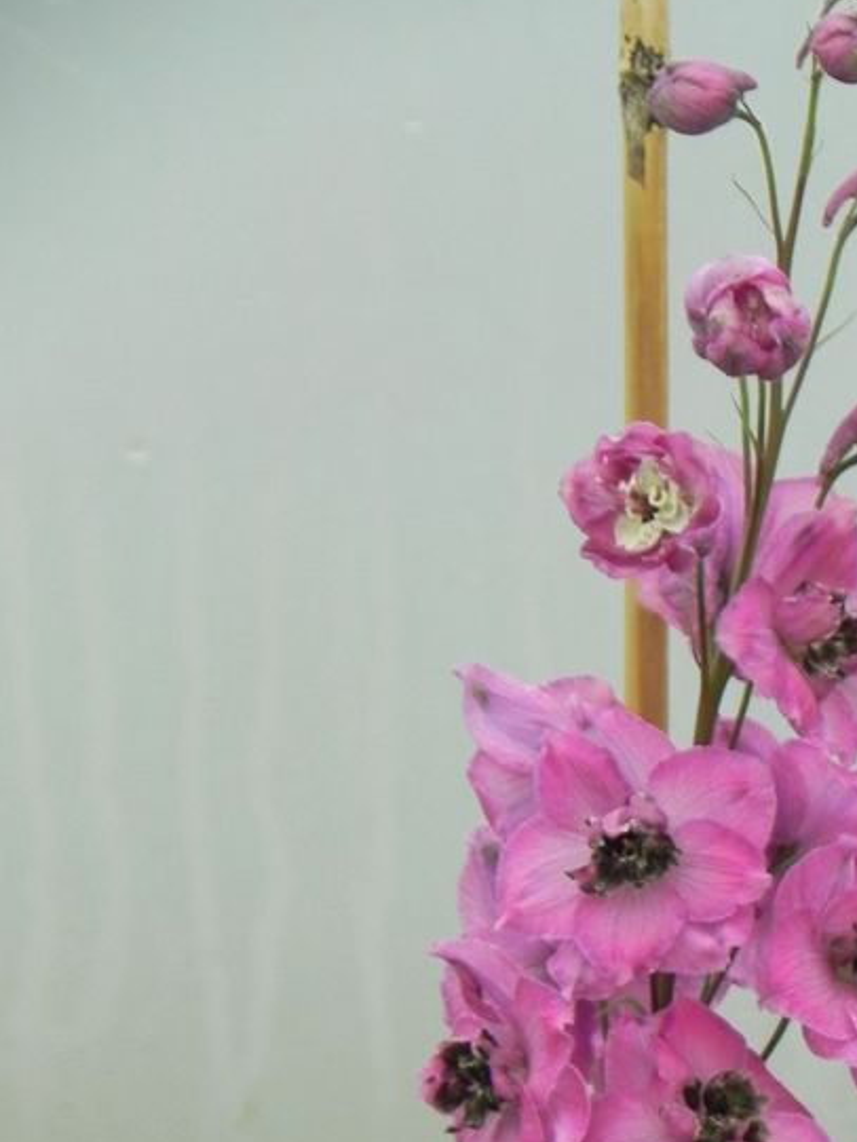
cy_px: 798
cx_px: 616
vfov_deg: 4.6
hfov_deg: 3.5
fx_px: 14189
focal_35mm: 430
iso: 160
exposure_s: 1/100
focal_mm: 51.8
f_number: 5
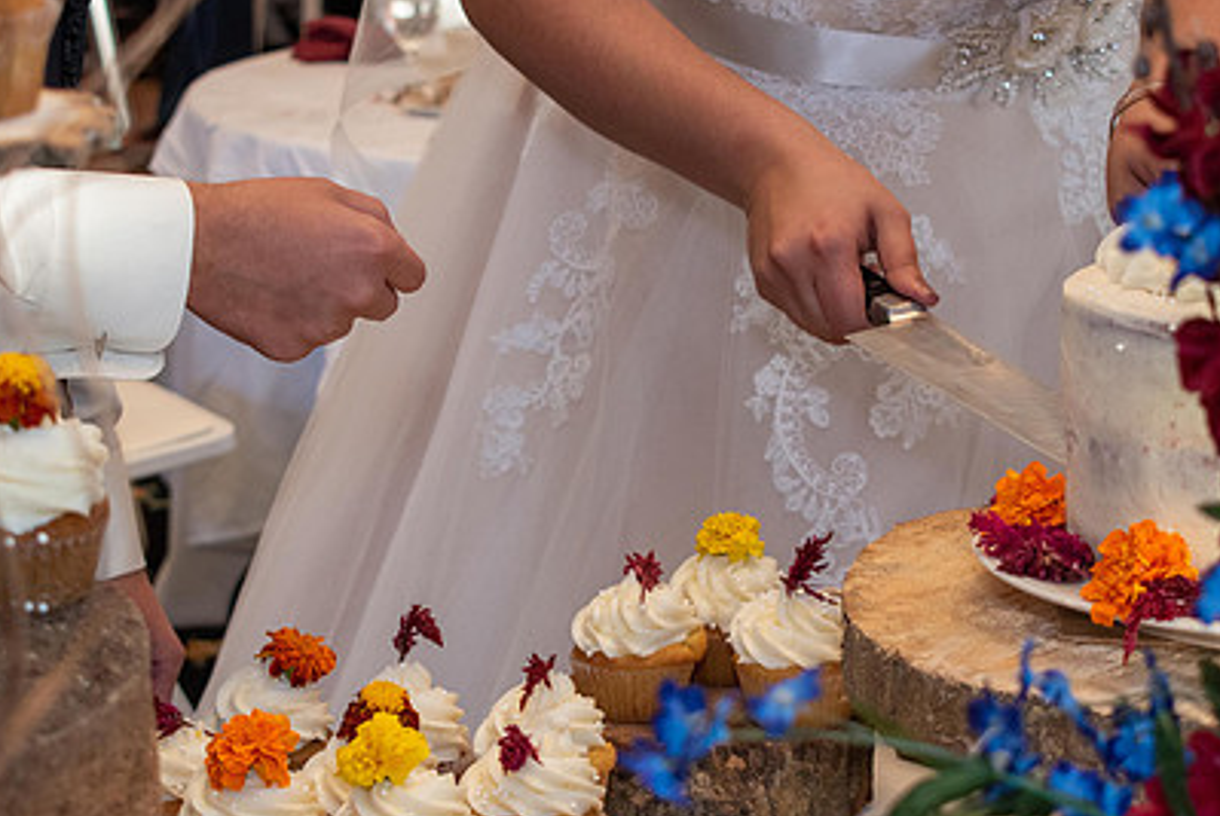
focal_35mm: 98
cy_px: 487
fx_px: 3325
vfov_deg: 14.0
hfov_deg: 20.8
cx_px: 575
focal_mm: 45
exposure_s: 1/60
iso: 1000
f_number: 5
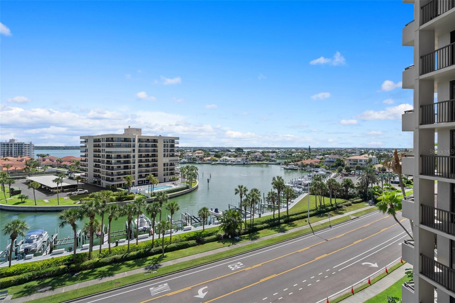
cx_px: 228
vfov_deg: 70.4
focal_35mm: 17
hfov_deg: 93.3
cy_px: 152
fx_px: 215
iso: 320
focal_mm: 17
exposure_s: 1/125
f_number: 8
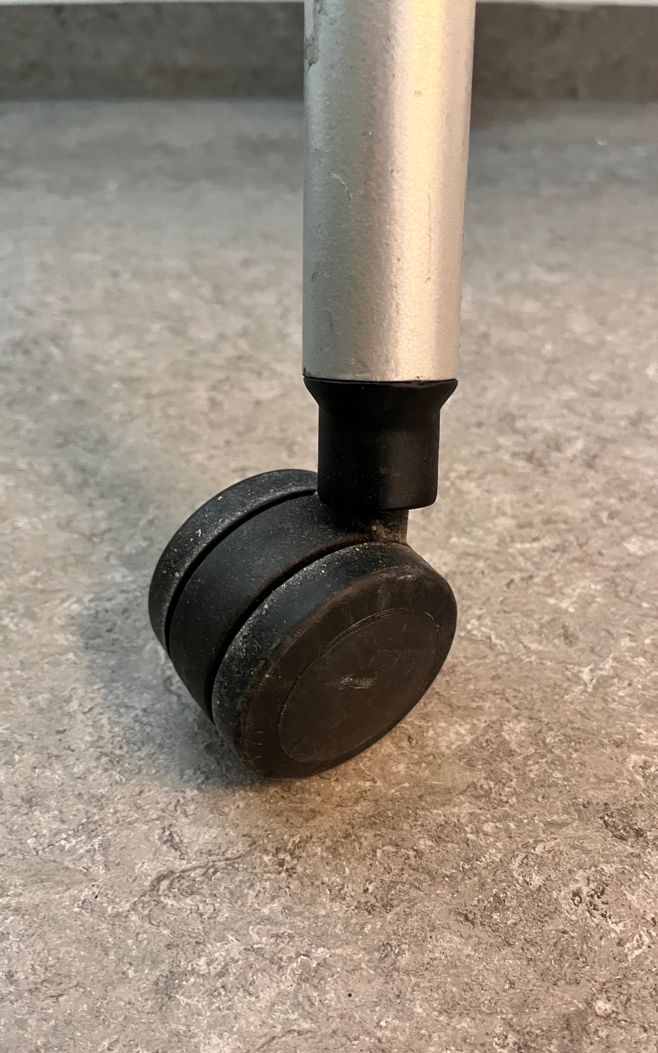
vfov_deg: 66.5
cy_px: 535
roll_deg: -0.4
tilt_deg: -41.4
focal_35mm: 28
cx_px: 358
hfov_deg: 44.5
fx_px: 803
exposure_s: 1/50
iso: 400
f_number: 1.6
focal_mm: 5.1
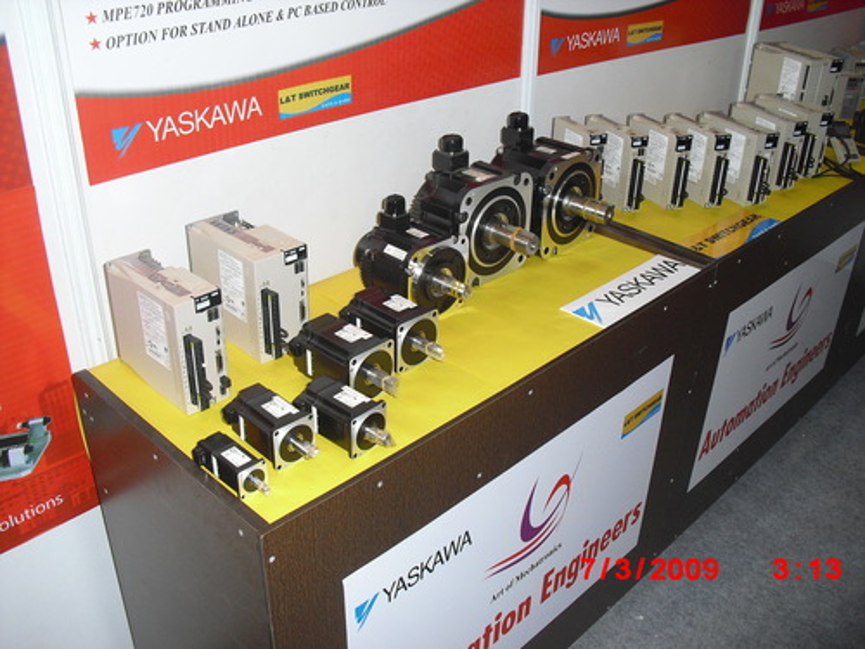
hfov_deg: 51.4
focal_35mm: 36
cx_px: 432
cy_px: 324
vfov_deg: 39.7
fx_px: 900
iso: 200
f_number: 3.1
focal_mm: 6.3
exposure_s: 1/125
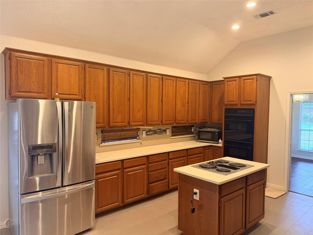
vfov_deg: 56.8
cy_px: 118
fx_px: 217
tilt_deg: -2.4
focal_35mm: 24
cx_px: 156
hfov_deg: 71.6
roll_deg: -1.2
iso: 200
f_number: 1.78
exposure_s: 1/60
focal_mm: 6.76
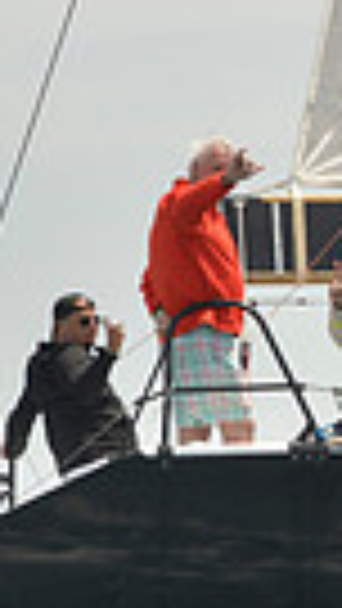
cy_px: 286
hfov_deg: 2.9
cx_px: 1292
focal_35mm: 406
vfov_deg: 5.3
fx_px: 6541
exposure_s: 1/1250
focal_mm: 90
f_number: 7.1
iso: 280
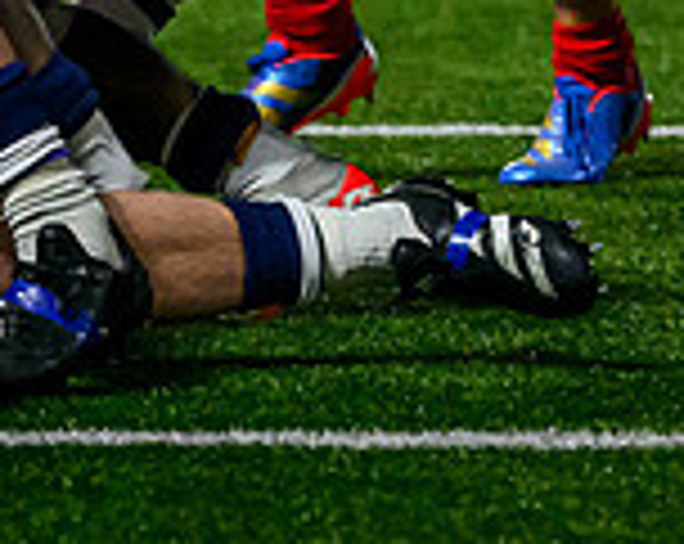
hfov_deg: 3.7
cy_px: 302
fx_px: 10507
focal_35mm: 520
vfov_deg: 3.0
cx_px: -313
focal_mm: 98
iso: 6400
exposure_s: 1/1600
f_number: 3.5
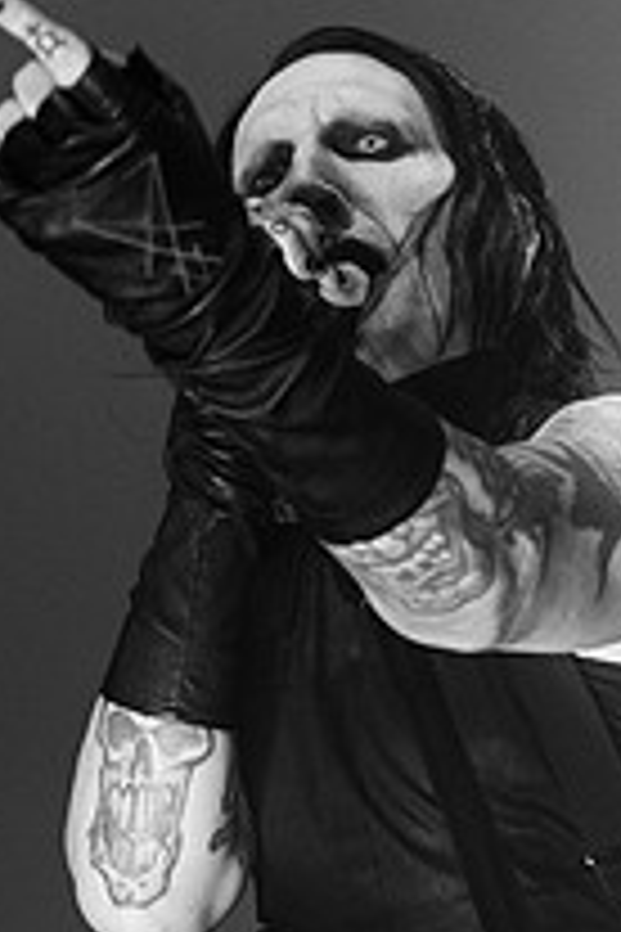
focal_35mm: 228
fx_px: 5899
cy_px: 617
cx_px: 151
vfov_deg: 9.0
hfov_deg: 6.0
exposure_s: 1/800
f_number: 4
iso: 1250
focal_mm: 70
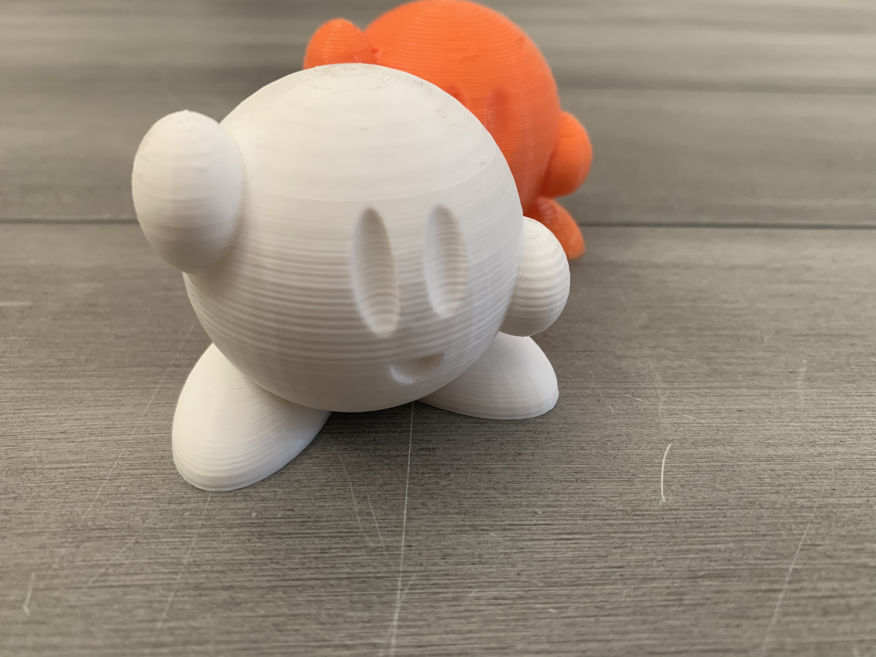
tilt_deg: -34.0
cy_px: 328
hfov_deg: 67.3
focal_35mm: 26
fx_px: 658
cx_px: 438
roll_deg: -1.3
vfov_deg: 53.1
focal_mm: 4.25
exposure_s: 1/60
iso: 250
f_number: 1.8
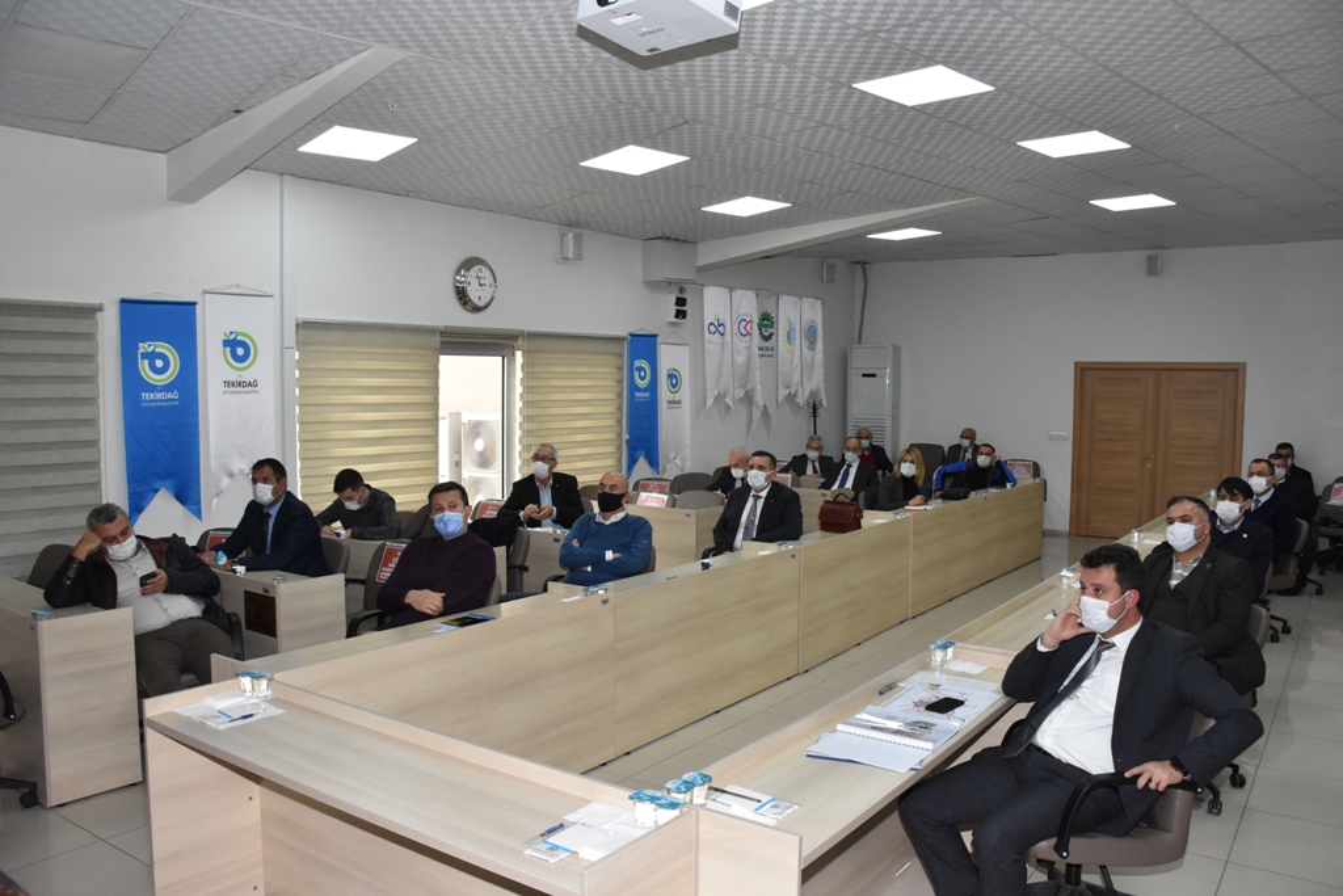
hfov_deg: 67.4
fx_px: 1007
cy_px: 448
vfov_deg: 47.9
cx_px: 672
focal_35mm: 27
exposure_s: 1/160
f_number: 5.6
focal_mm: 18
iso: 1600
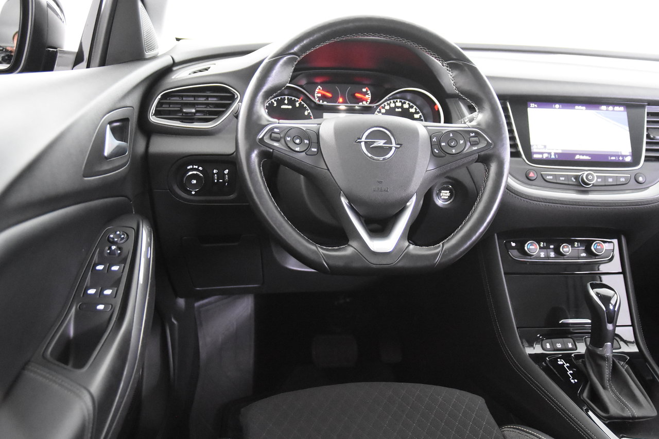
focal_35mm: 36
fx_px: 659
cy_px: 220
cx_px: 330
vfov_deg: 36.9
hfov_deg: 53.1
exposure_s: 1/40
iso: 8000
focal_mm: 24
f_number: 3
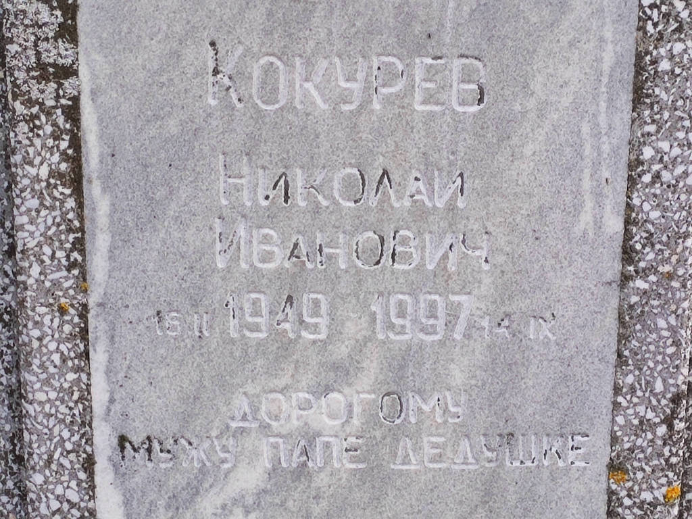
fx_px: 500
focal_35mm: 25
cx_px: 346
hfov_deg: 69.4
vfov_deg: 54.9
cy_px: 260
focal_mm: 4.7
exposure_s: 1/117
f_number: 1.79
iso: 50
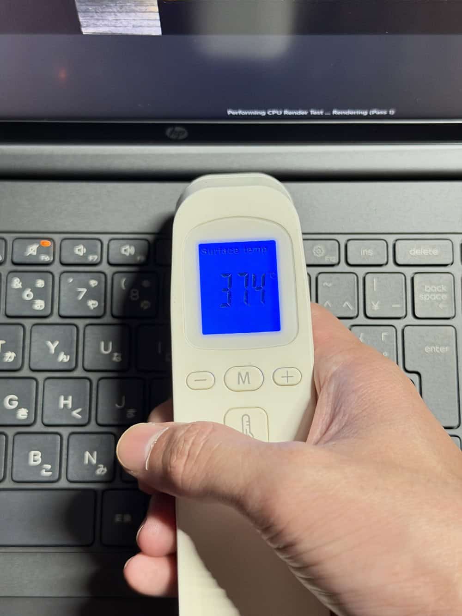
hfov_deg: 30.3
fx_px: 854
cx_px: 231
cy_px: 308
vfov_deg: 39.7
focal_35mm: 48
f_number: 1.8
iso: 640
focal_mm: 6.8
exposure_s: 1/30
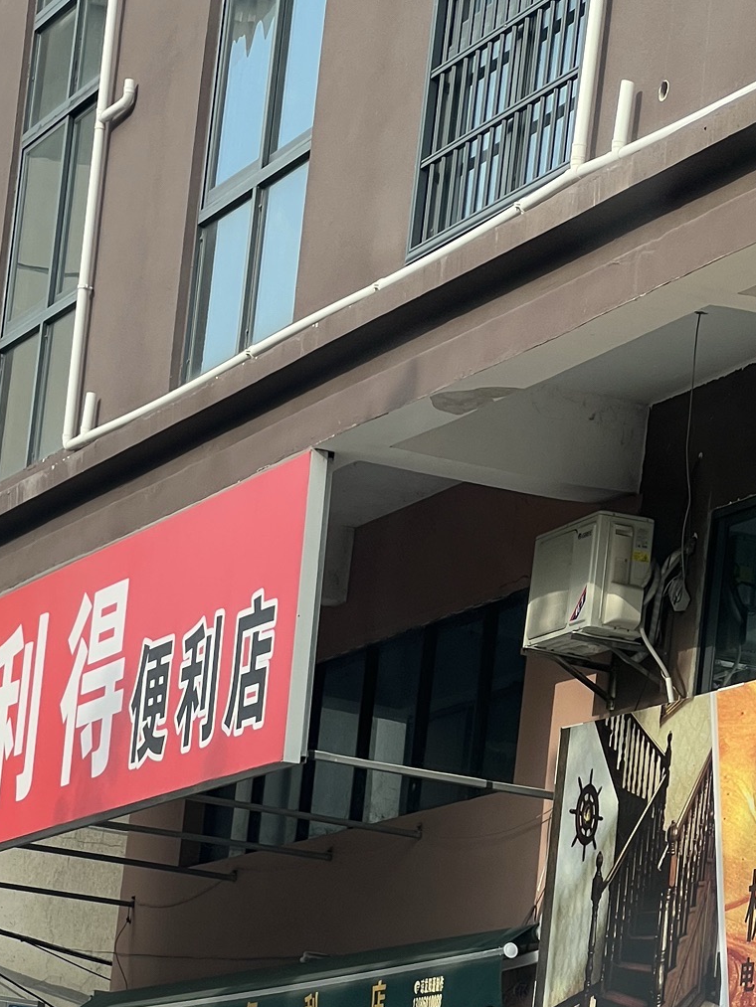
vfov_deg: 12.9
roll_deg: -7.4
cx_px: 37
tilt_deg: +5.6
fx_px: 4425
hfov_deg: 9.7
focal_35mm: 152
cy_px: 865
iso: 32
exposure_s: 1/192
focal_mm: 9
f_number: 2.8
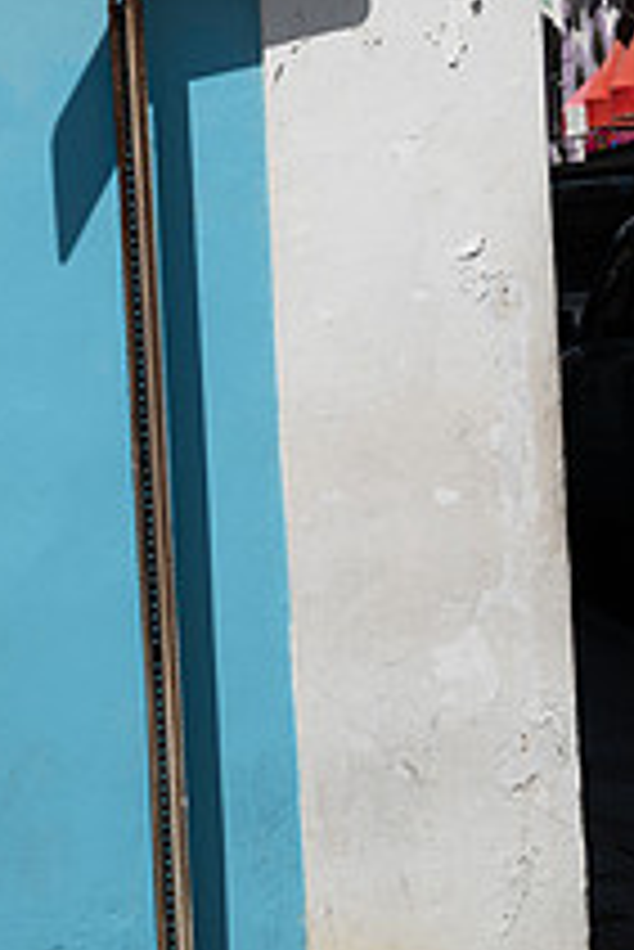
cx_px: 108
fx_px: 3929
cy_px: 18
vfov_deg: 13.6
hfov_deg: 9.2
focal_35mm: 149
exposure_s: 1/200
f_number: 8
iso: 80
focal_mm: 70
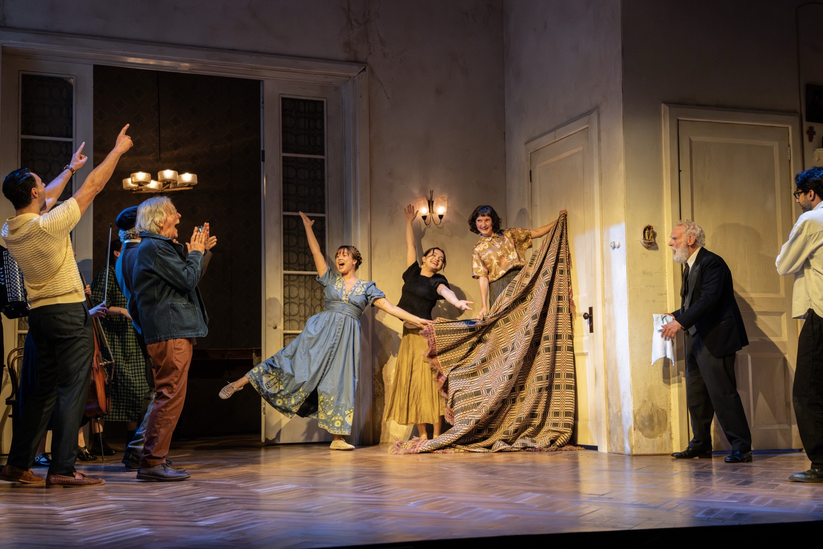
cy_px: 274
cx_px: 412
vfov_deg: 27.5
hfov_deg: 40.3
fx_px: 1120
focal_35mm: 49
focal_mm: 49
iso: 3200
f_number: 4.5
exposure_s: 1/200
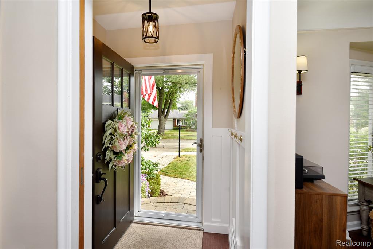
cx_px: 186
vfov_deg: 70.5
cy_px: 124
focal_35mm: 17
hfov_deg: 93.3
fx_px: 176
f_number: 6.3
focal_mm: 17
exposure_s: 1/60
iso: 160
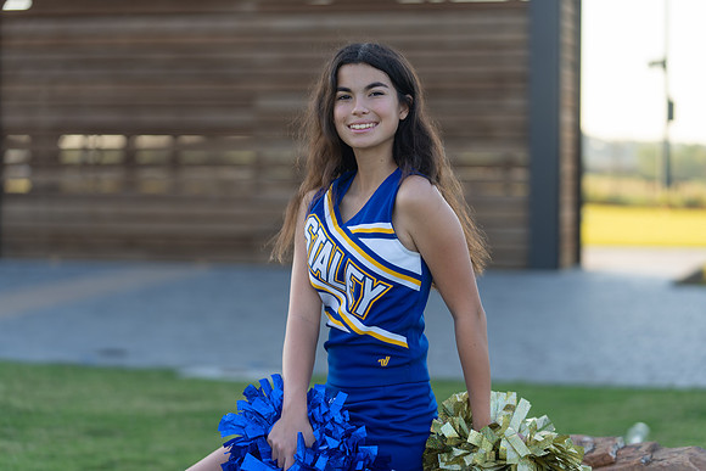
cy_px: 236
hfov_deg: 21.2
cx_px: 353
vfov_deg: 14.3
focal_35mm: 96
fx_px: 1883
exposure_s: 1/400
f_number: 2.8
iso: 100
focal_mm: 94
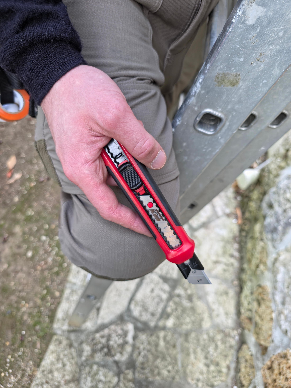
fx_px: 258
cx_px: 146
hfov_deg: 58.9
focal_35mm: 23
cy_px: 194
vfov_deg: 73.9
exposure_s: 1/100
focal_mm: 6.3
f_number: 1.7
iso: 100
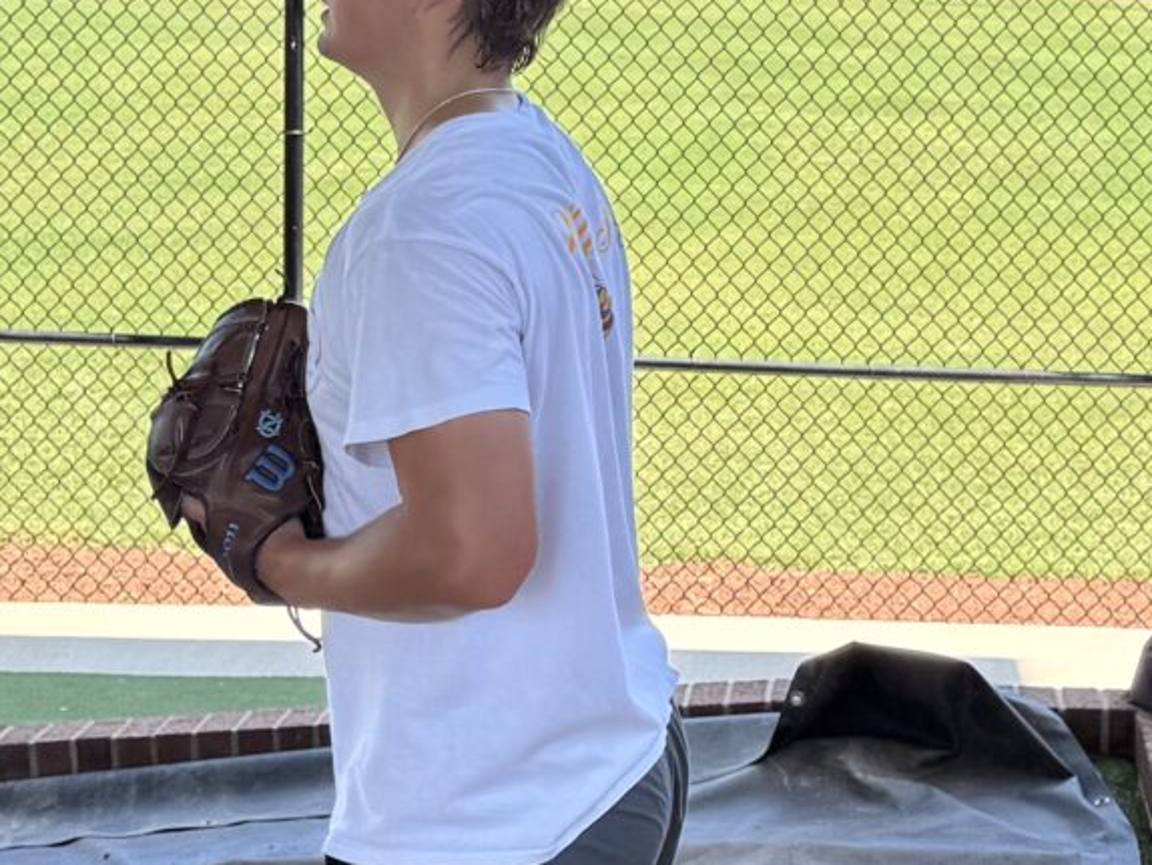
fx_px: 3562
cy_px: 277
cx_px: 785
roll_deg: -0.8
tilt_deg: -7.1
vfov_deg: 13.8
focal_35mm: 107
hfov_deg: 18.3
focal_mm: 6.76
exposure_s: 1/1193
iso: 80
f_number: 1.78
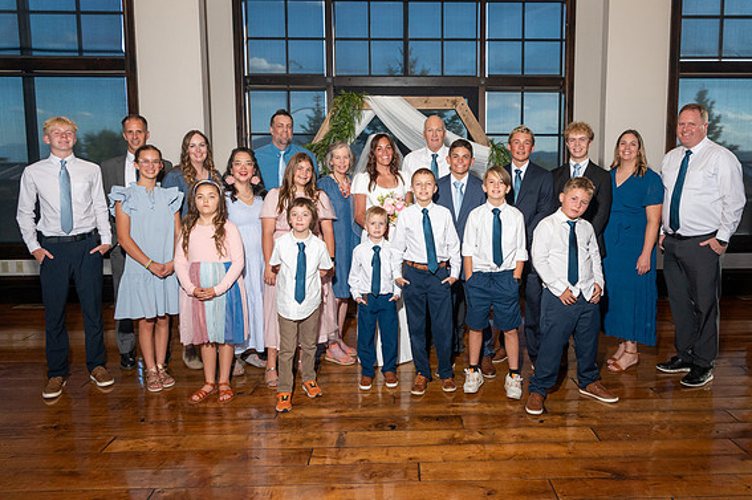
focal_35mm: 27
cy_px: 225
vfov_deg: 47.8
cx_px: 420
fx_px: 563
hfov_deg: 67.2
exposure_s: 1/160
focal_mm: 24
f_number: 8
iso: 3200
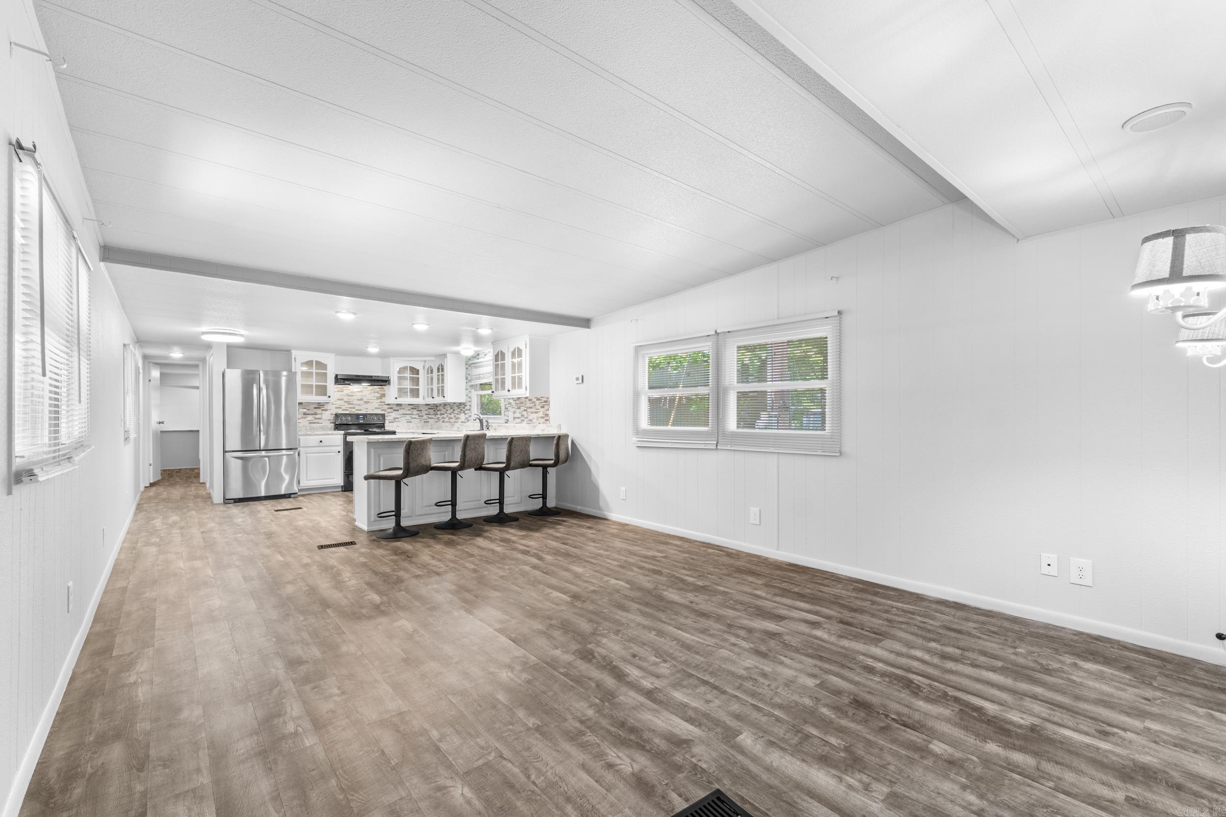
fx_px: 511
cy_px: 408
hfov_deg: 100.4
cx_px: 613
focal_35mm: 15
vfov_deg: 77.3
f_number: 9
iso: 200
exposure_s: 1.3
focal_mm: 10
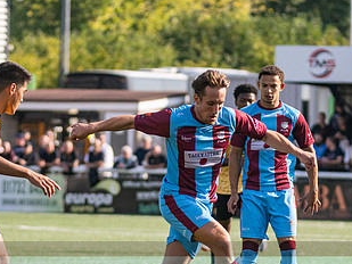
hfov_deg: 4.7
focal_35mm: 425
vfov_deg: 3.5
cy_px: 200
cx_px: 161
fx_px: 4323
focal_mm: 135
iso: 250
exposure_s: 1/4000
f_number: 2.8
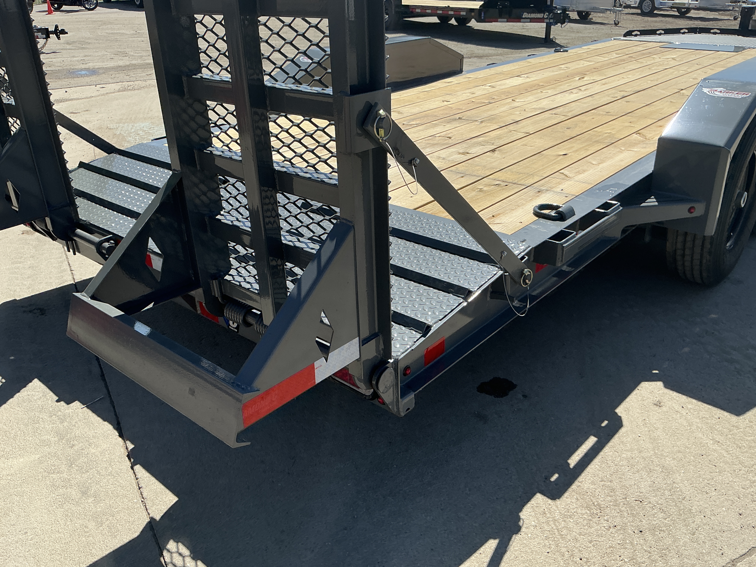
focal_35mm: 28
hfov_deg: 63.4
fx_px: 612
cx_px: 378
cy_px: 284
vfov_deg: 49.7
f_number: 1.8
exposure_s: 1/2141
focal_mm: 3
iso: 25
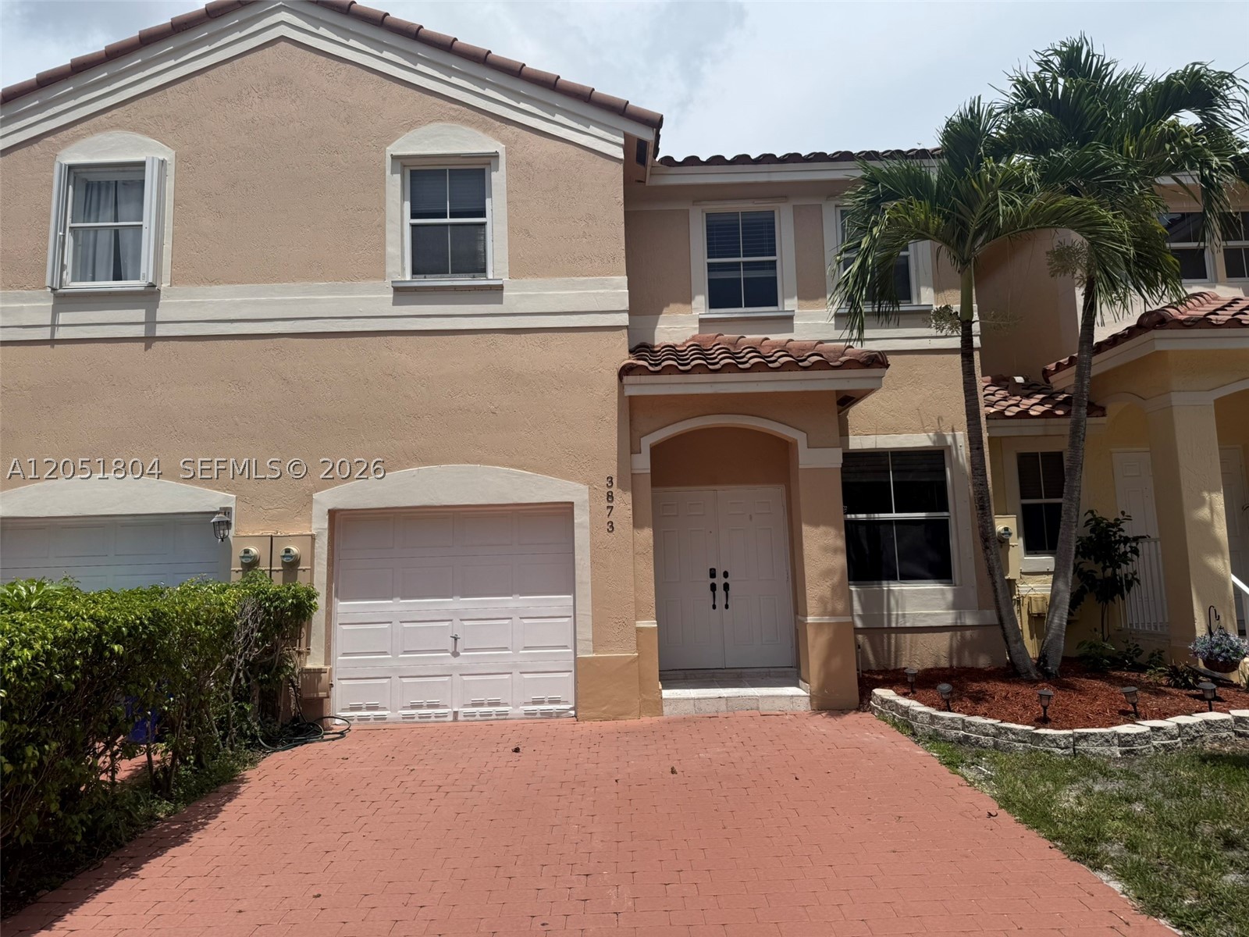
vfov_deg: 56.8
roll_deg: -0.2
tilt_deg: +9.8
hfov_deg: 71.6
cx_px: 624
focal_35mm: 24
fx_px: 866
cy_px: 468
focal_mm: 6.76
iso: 80
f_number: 1.78
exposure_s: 1/8130
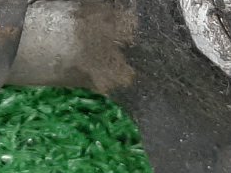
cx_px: -91
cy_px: -70
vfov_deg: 9.0
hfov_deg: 11.8
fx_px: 1080
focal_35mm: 162
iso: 176
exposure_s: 1/25
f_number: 1.7
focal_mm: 3.93
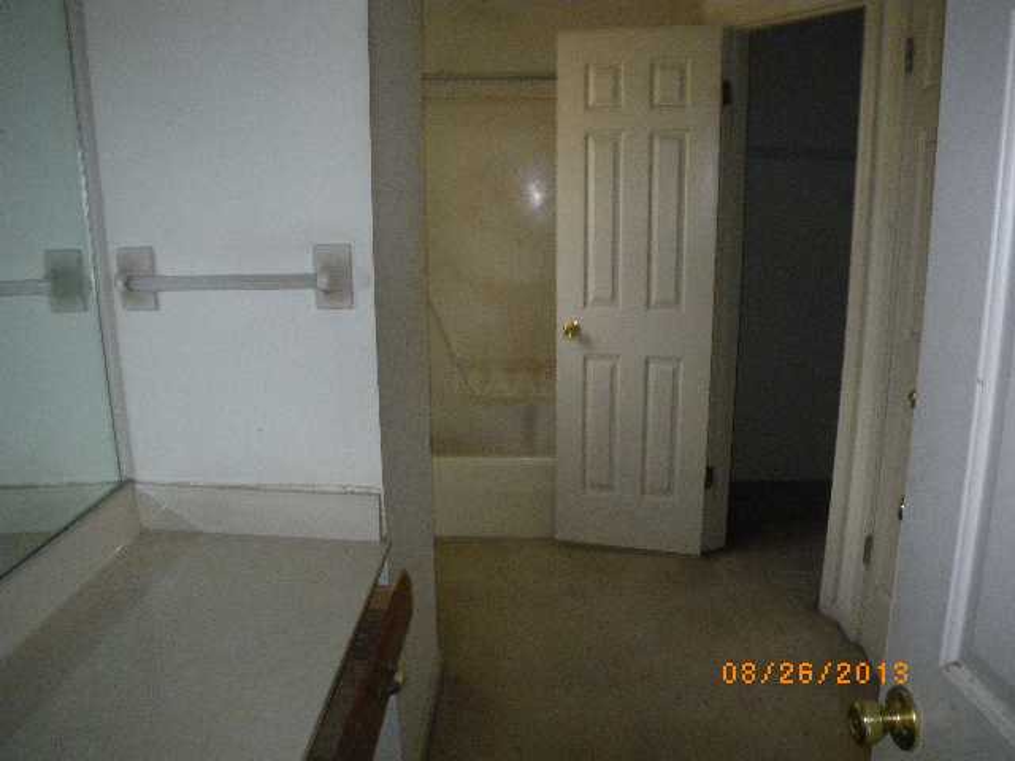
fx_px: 821
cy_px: 380
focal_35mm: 28
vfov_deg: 49.7
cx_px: 508
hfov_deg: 63.4
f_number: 3.5
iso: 400
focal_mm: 5
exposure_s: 1/50
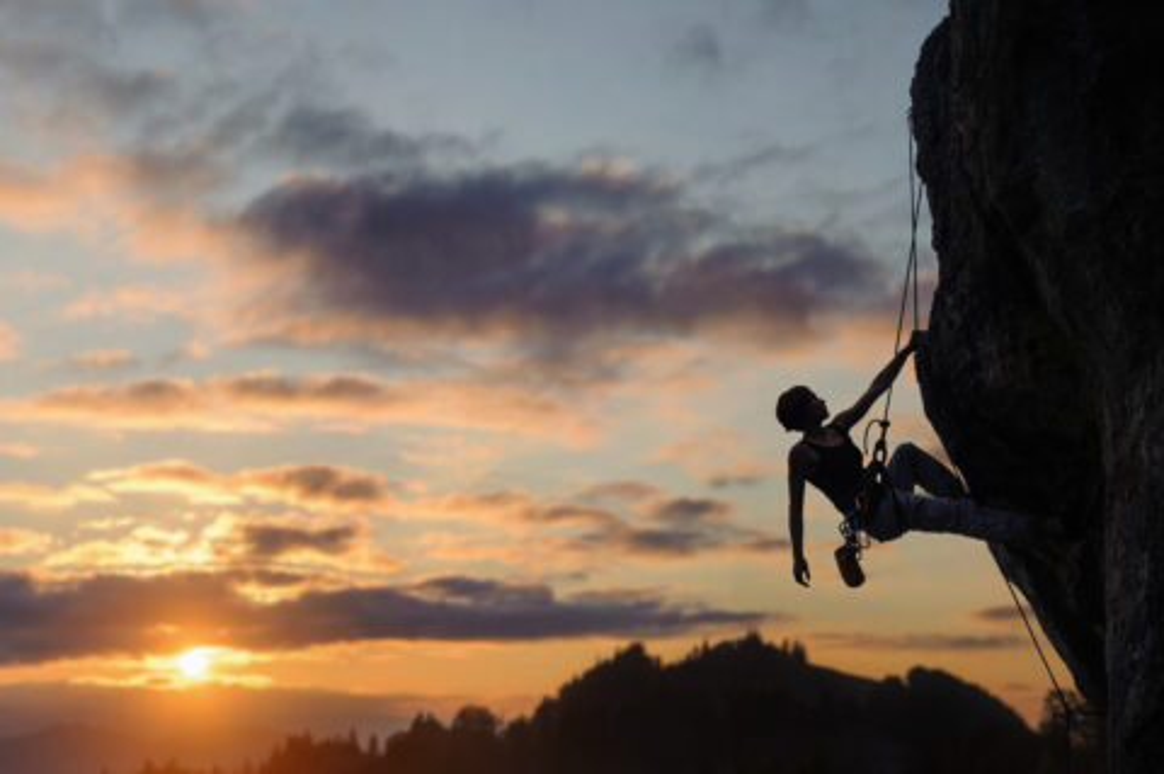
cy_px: 387
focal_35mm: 35
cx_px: 582
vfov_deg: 37.8
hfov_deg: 54.5
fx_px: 1130
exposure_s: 1/6400
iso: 100
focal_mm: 35
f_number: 4
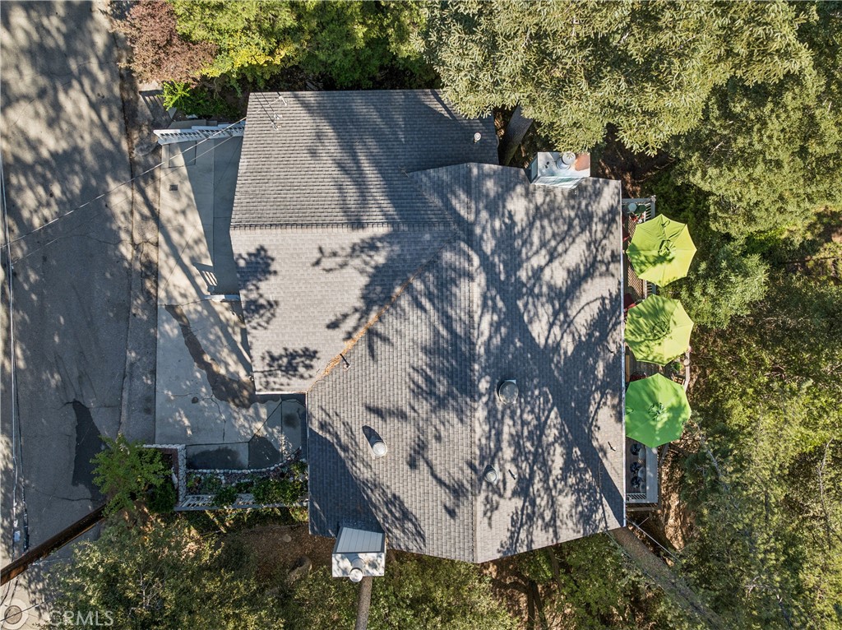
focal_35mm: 24
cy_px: 315
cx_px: 421
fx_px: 583
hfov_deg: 71.6
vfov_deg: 56.7
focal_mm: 12.3
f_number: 2.8
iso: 110
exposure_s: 1/25
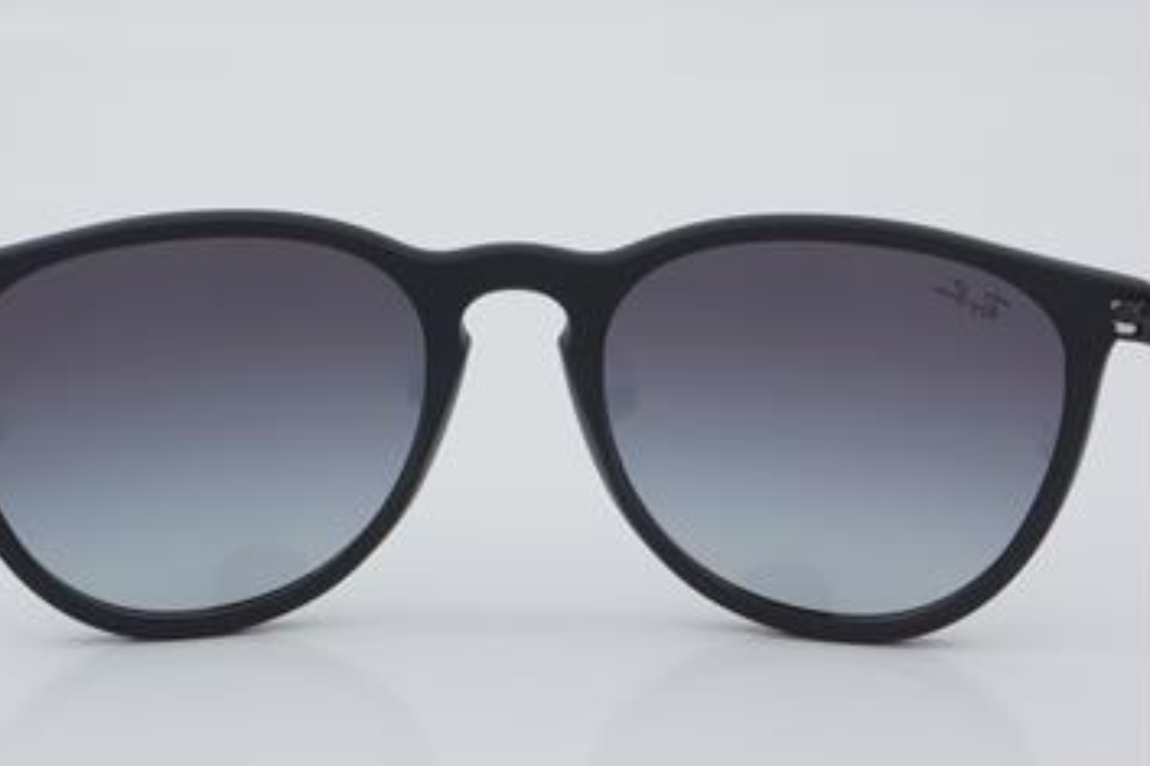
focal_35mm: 94
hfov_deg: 21.8
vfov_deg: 14.6
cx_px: 511
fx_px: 2987
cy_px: 404
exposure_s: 1/4
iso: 100
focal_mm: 55
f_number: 32
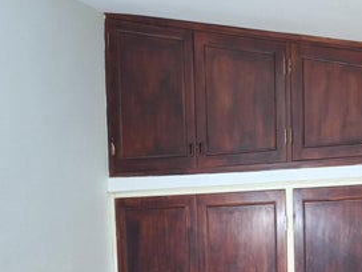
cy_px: 371
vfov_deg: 18.7
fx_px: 753
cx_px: 396
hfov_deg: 25.2
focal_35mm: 72
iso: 400
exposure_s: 1/20
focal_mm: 5.54
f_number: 1.8
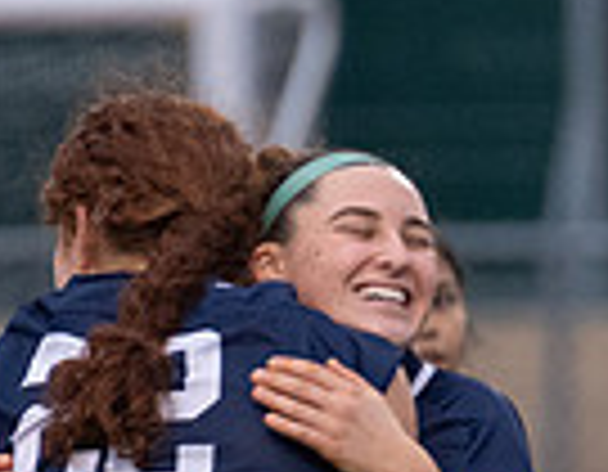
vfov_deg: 0.7
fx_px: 36403
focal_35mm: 2045
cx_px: 800
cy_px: 806
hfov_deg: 1.0
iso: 2000
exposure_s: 1/1000
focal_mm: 280
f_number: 4
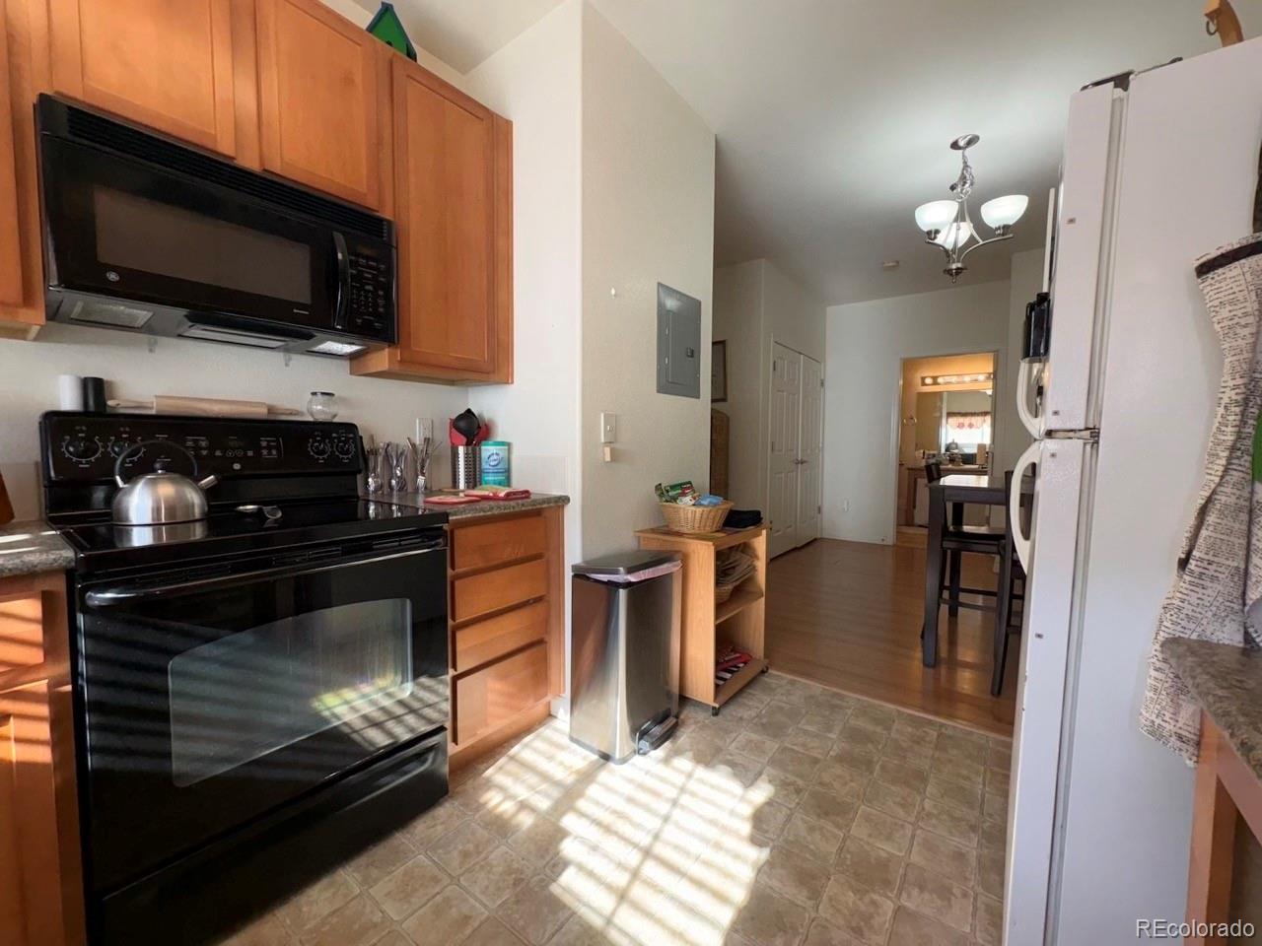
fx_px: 510
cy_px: 473
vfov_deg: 85.7
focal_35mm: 14
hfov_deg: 102.1
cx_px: 631
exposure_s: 1/121
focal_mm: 2.22
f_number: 2.2
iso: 50
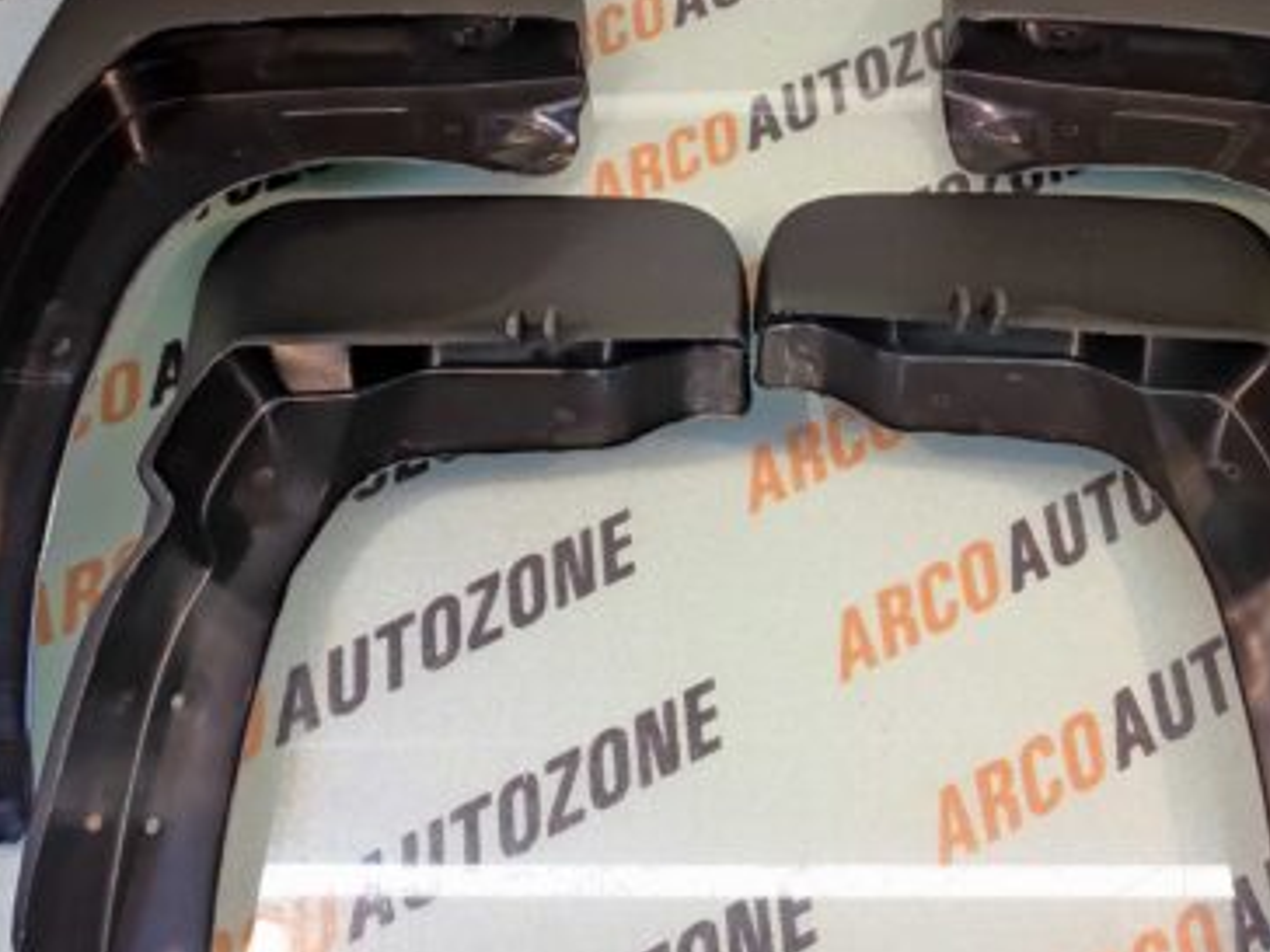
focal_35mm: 28
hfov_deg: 62.9
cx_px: 757
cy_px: 368
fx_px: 1027
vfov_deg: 49.3
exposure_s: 1/33
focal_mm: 4.74
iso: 1460
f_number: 1.79
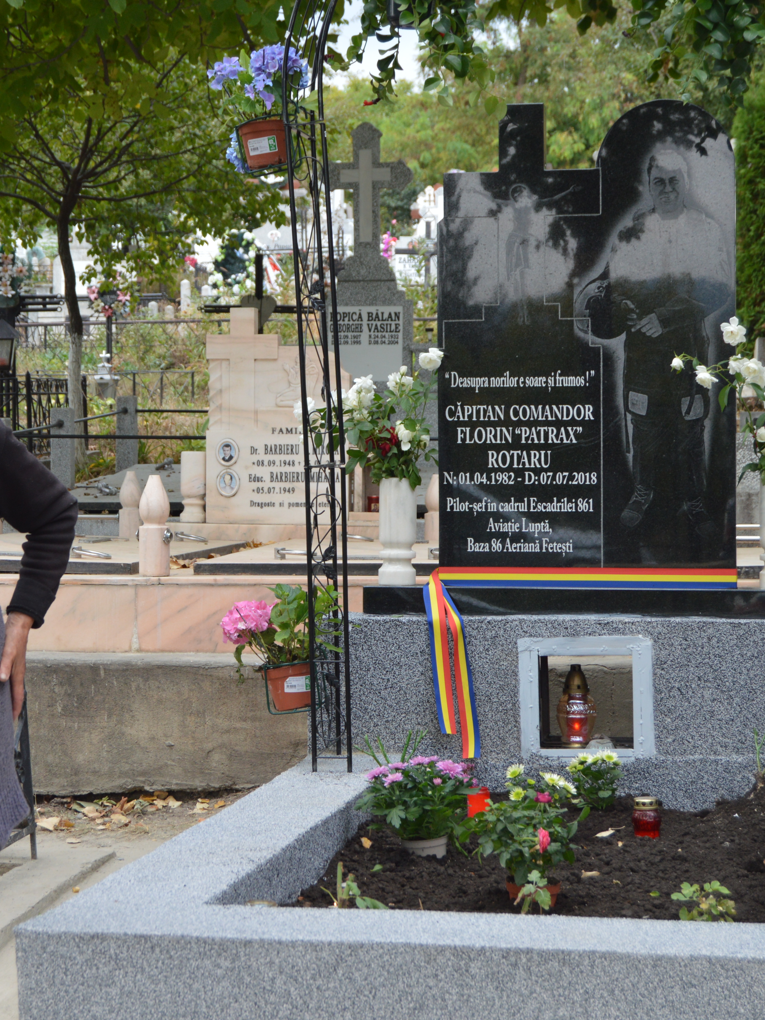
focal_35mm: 83
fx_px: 2446
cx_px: 242
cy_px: 512
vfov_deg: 23.6
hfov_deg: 17.7
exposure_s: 1/125
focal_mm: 38
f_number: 5.6
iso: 320
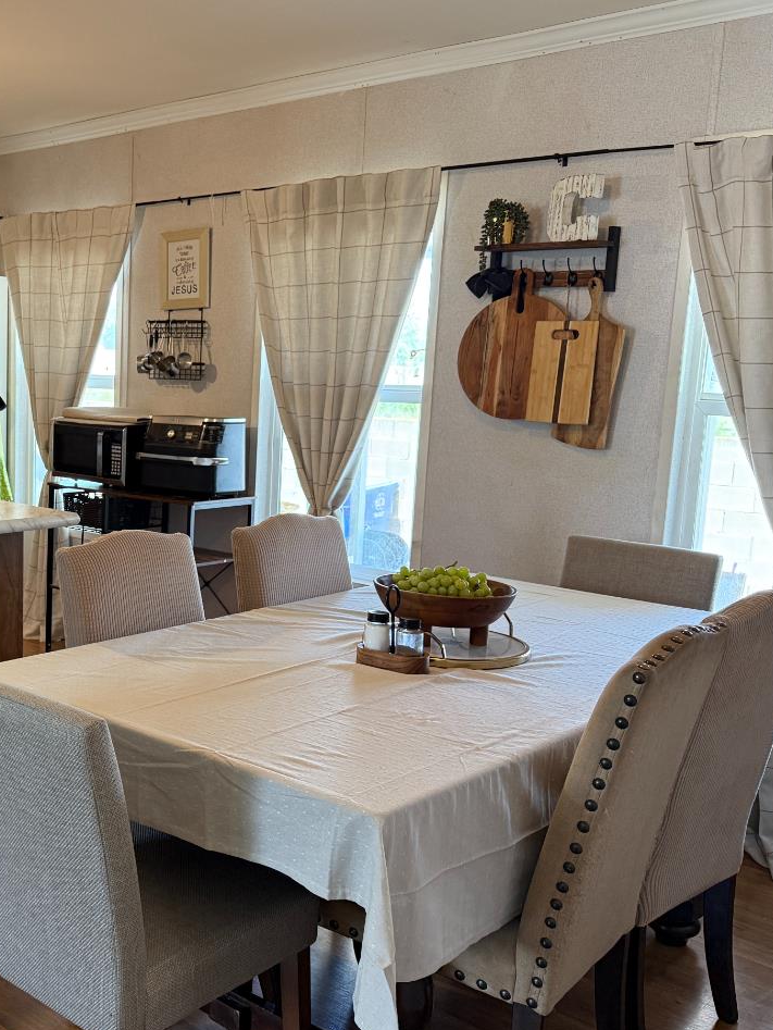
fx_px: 1131
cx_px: 74
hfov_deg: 35.5
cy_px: 524
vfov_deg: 49.0
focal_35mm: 38
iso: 250
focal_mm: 6.76
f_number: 1.78
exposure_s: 1/60
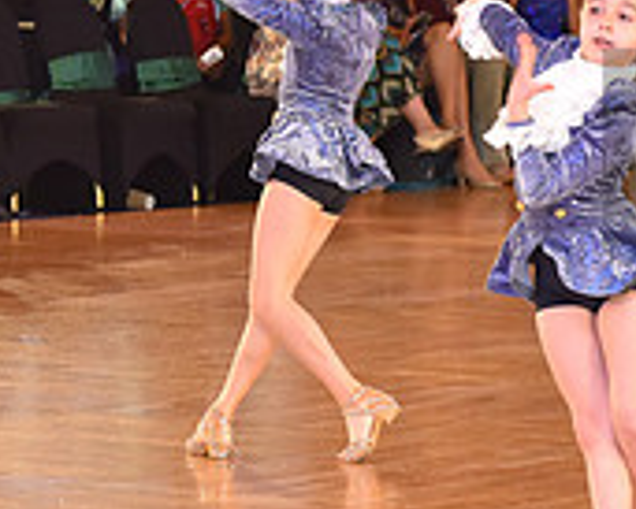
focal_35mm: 286
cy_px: 147
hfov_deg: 6.6
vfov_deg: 5.4
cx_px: 1008
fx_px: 5386
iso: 2000
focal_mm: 90
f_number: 4.5
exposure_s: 1/250
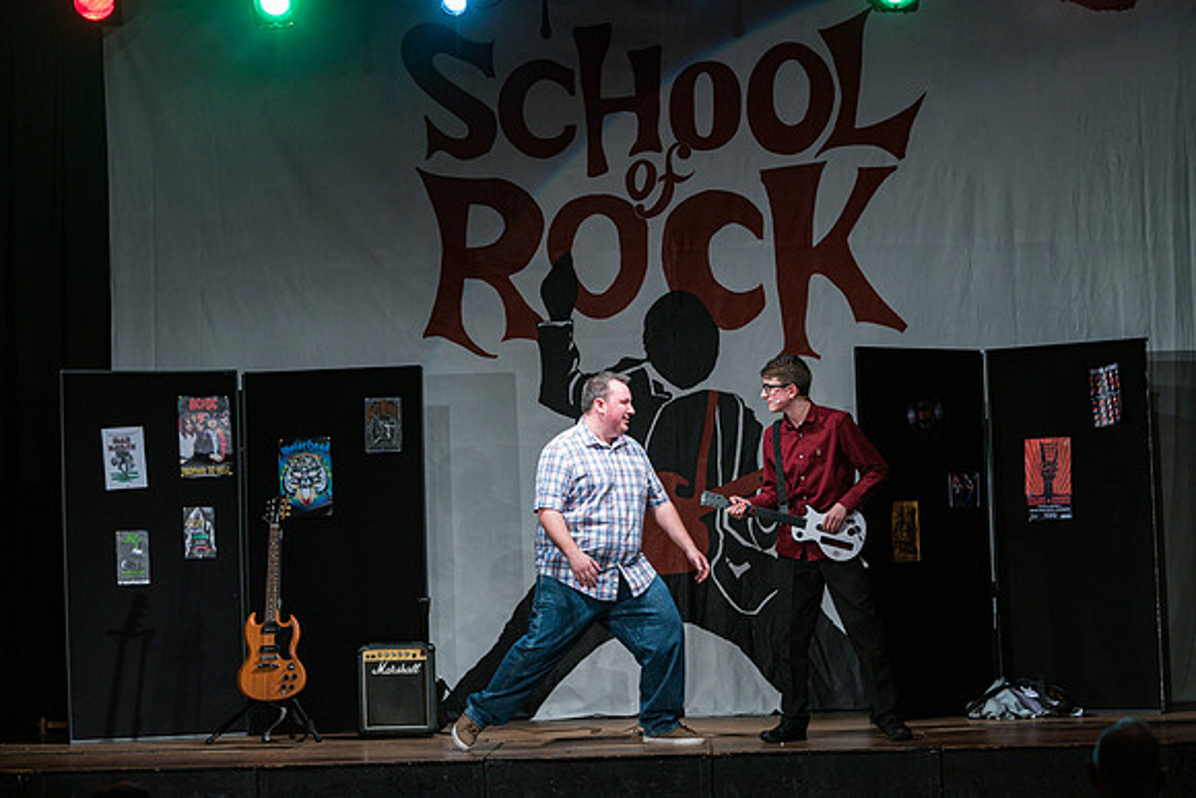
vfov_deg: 13.7
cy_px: 399
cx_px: 598
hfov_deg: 20.4
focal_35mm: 100
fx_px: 3323
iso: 2000
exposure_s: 1/500
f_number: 4
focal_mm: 100
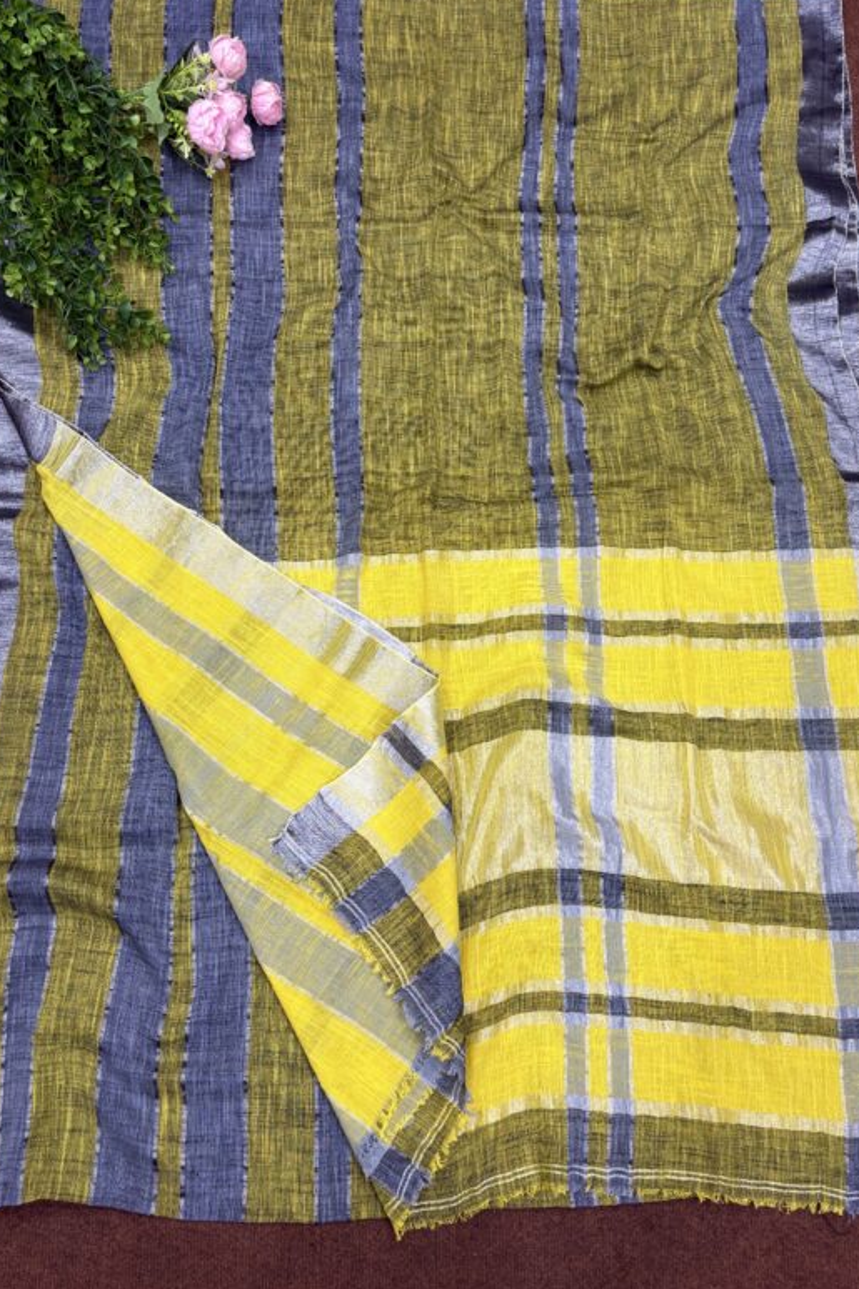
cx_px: 424
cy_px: 629
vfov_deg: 65.5
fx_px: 1003
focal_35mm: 28
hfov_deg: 46.4
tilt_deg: -75.1
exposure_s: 1/50
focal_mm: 5.96
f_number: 1.6
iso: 64
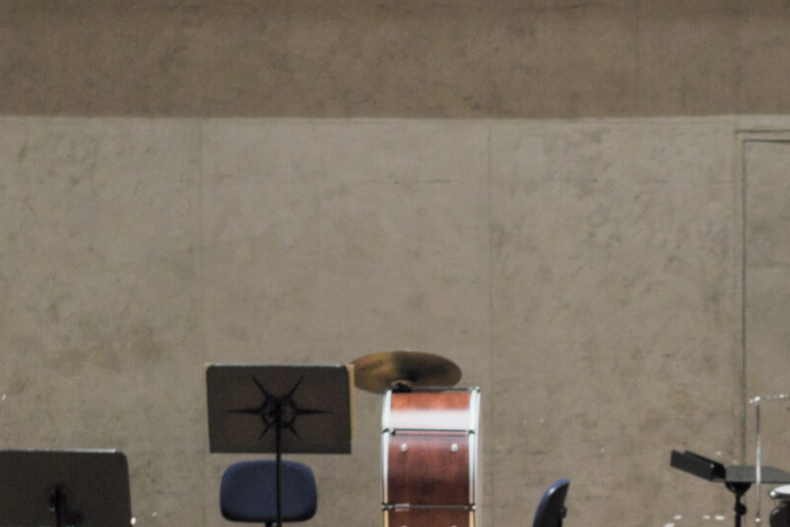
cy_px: 816
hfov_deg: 4.8
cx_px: 730
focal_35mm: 428
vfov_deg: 3.2
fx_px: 9391
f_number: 2
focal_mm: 90
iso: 1600
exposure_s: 1/250
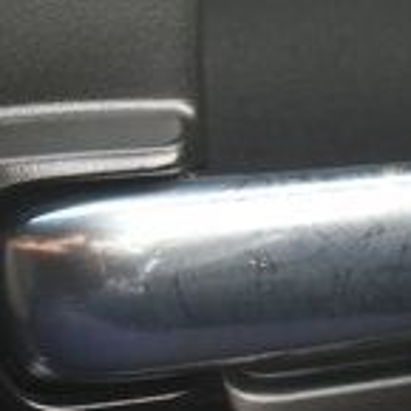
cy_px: 197
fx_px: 1867
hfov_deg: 12.4
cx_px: 402
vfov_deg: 12.6
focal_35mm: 139
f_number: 4
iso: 800
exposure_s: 1/160
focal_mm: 25
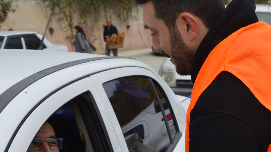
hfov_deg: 30.6
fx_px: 489
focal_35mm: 68
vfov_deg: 17.6
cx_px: 192
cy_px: 126
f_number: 7.1
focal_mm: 22
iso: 100
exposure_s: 1/200
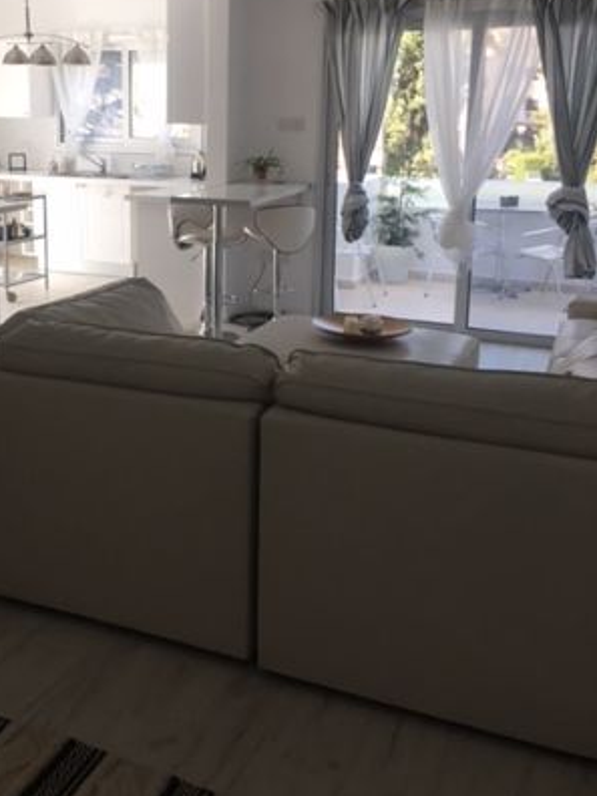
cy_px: 279
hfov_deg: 36.4
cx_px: 198
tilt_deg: -10.7
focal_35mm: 39
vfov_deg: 47.2
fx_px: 897
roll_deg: +0.0
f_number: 2.2
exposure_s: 1/100
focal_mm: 4.15
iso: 40
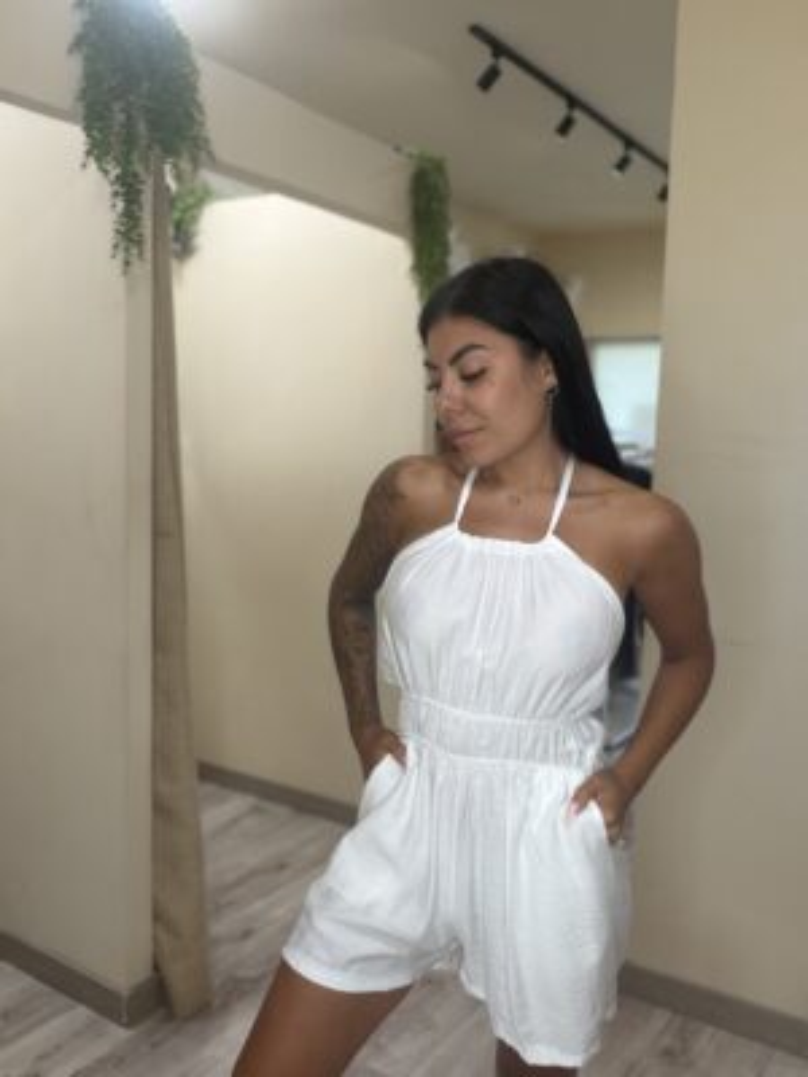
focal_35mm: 30
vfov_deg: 60.0
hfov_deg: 46.8
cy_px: 538
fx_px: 934
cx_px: 404
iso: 50
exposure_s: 1/50
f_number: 1.9
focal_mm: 2.71
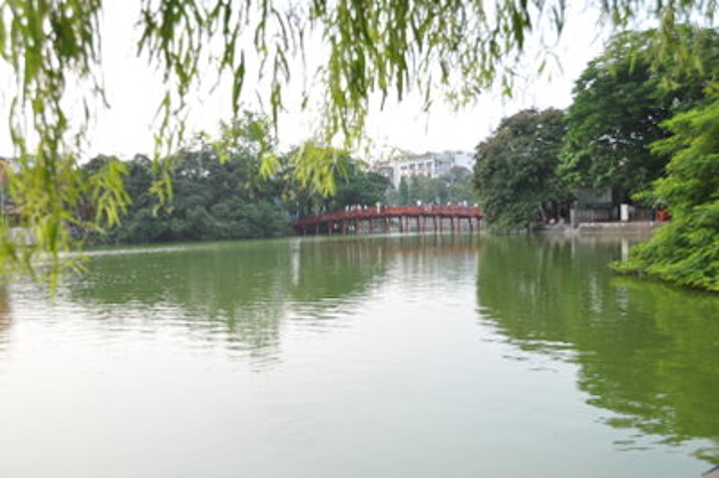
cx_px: 360
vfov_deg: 36.8
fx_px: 718
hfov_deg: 53.2
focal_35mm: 36
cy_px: 239
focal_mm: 24
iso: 200
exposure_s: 1/100
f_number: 5
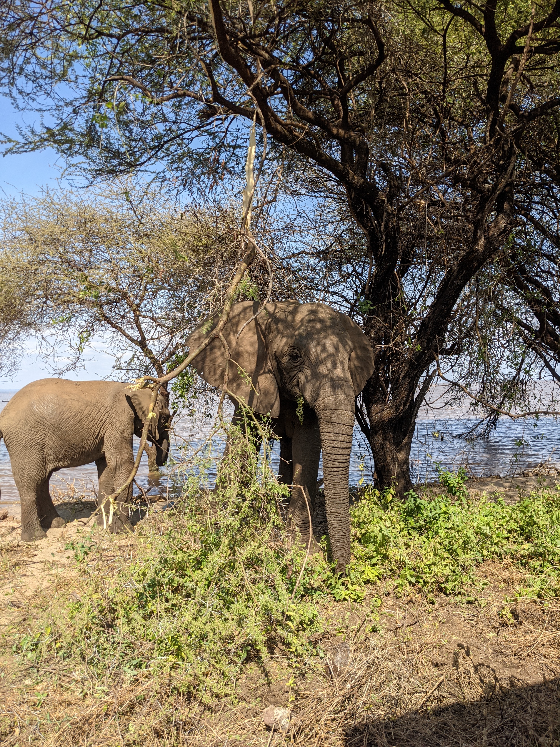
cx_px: 280
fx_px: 582
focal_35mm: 27
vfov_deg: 65.3
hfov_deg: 51.4
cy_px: 374
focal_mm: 4.38
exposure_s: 1/2347
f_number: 1.73
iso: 56
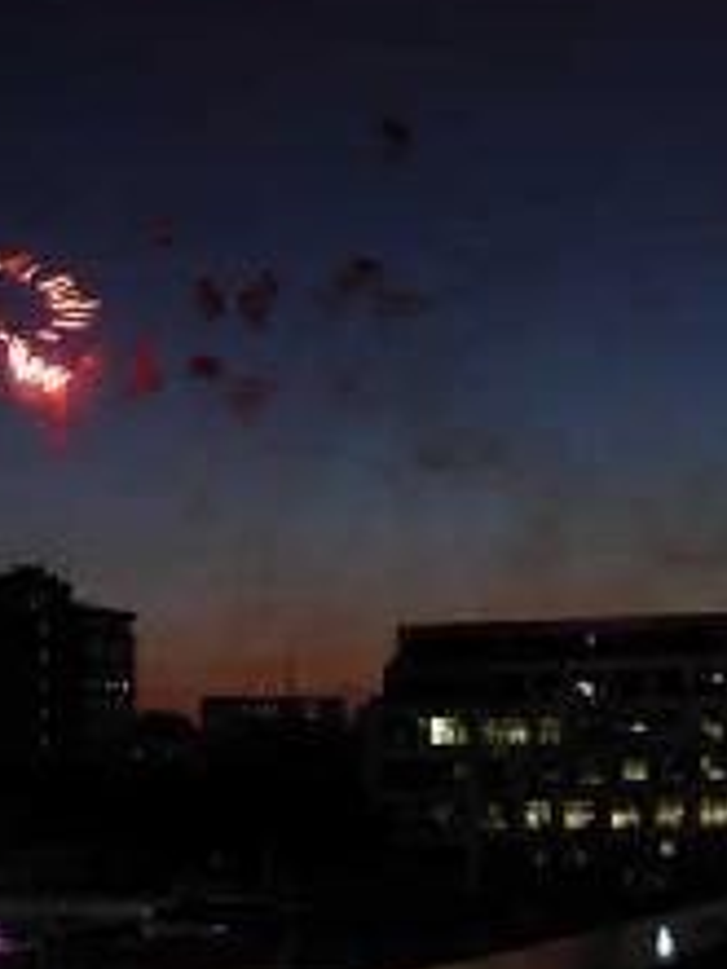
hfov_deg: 17.7
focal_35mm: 83
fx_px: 2324
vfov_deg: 23.3
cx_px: 225
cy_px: 216
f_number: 2.9
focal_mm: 6.3
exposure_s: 1/4
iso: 122
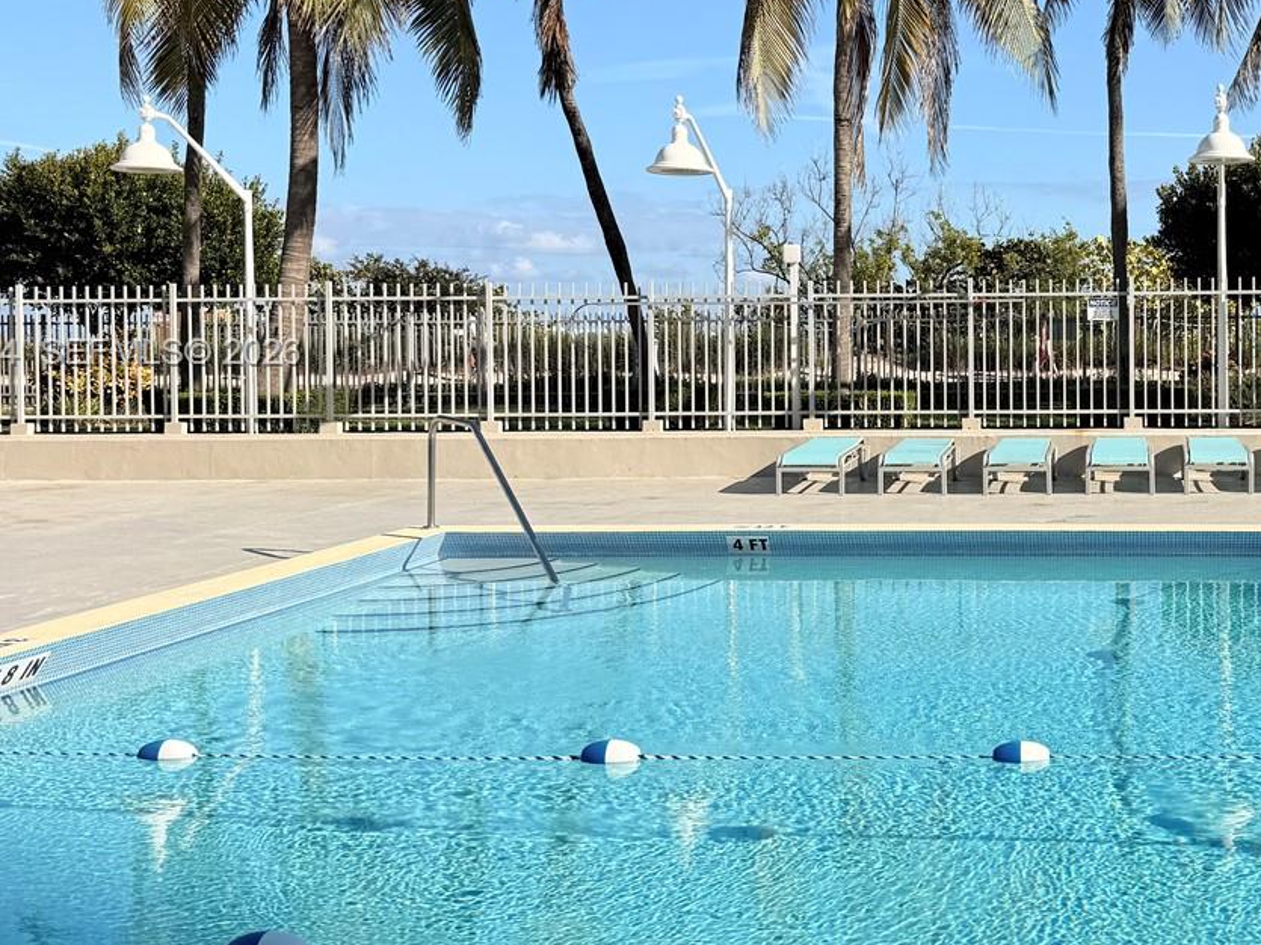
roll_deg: -0.1
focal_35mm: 46
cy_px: 355
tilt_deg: -0.6
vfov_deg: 31.4
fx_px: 1675
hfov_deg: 39.4
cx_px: 1039
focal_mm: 6.76
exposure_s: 1/5714
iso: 80
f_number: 1.78
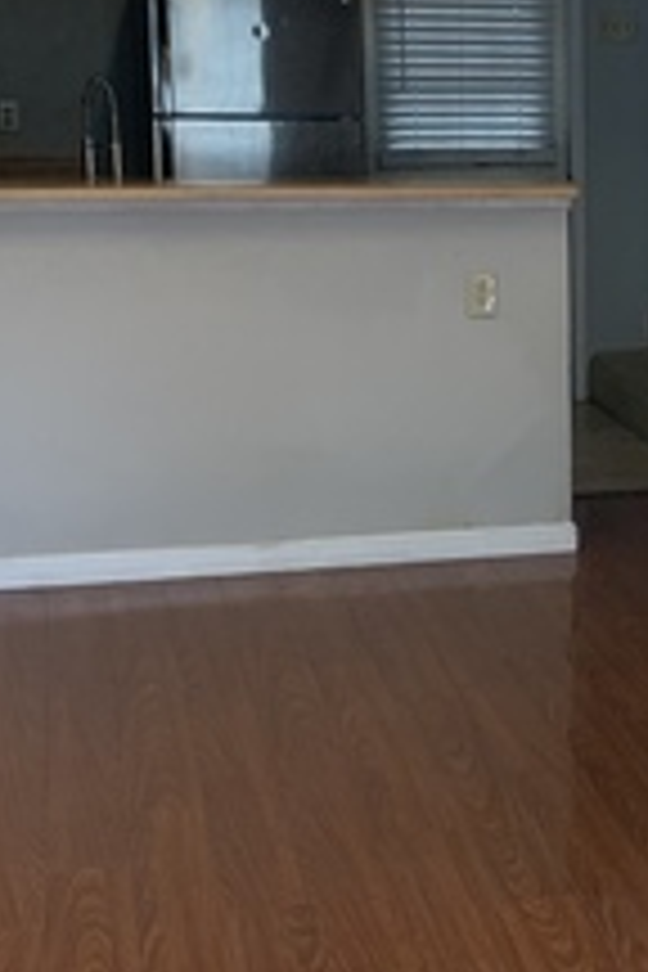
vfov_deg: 25.3
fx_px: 2160
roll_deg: -1.0
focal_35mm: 80
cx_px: 855
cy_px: 396
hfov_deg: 16.1
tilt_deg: -10.0
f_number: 1.8
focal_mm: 4.25
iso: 80
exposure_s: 1/121
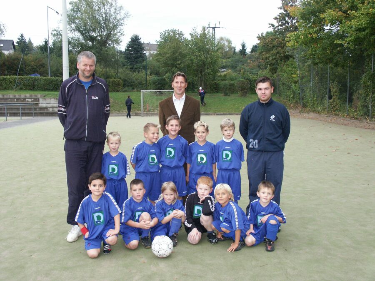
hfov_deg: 51.4
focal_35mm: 36
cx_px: 188
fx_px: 390
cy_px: 140
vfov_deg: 39.7
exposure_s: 1/180
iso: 200
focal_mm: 9.38
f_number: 2.8
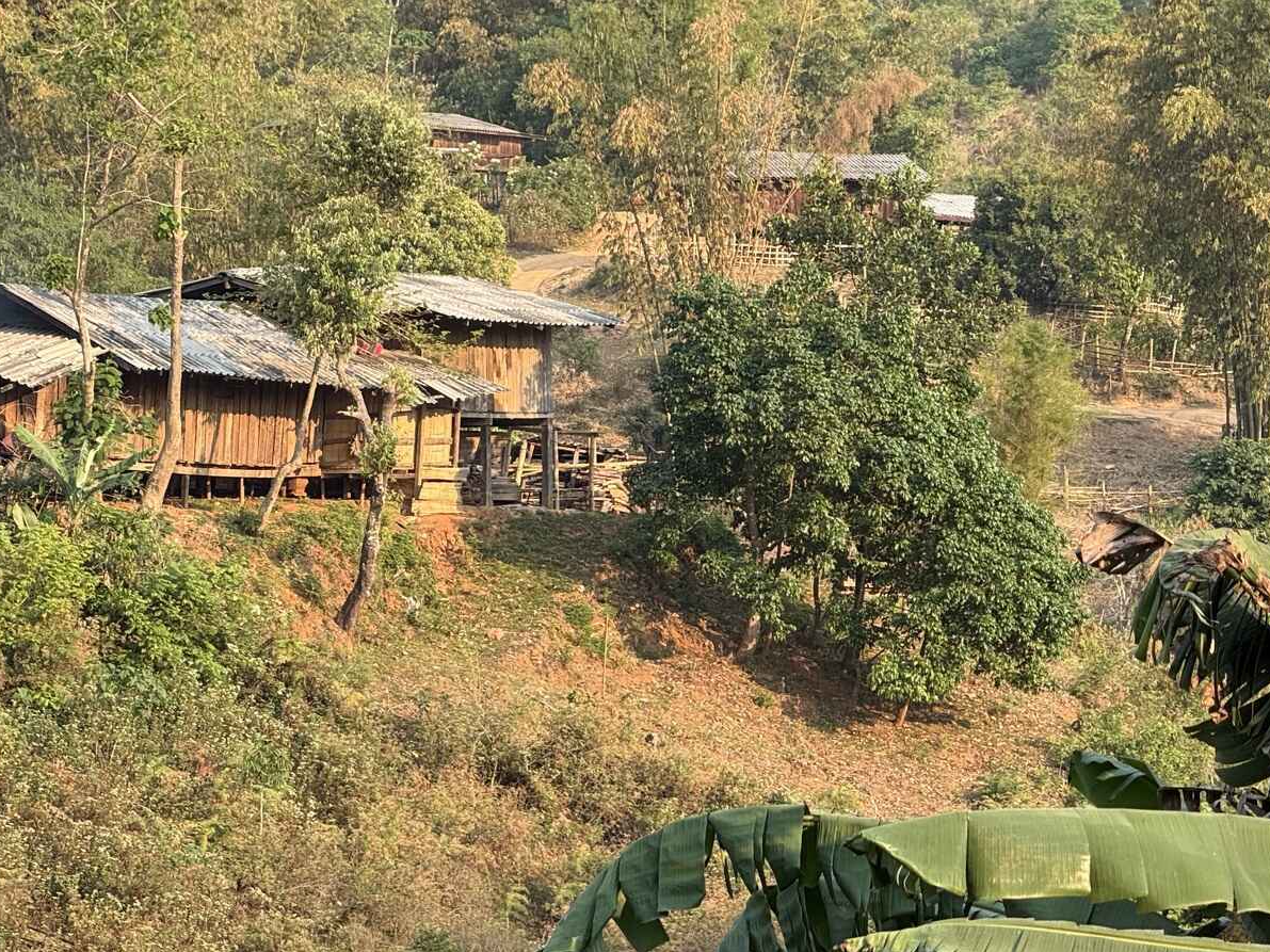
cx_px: 657
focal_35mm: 178
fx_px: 6530
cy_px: 654
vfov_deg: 8.3
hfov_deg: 11.1
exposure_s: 1/285
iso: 64
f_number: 2.8
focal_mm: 15.66
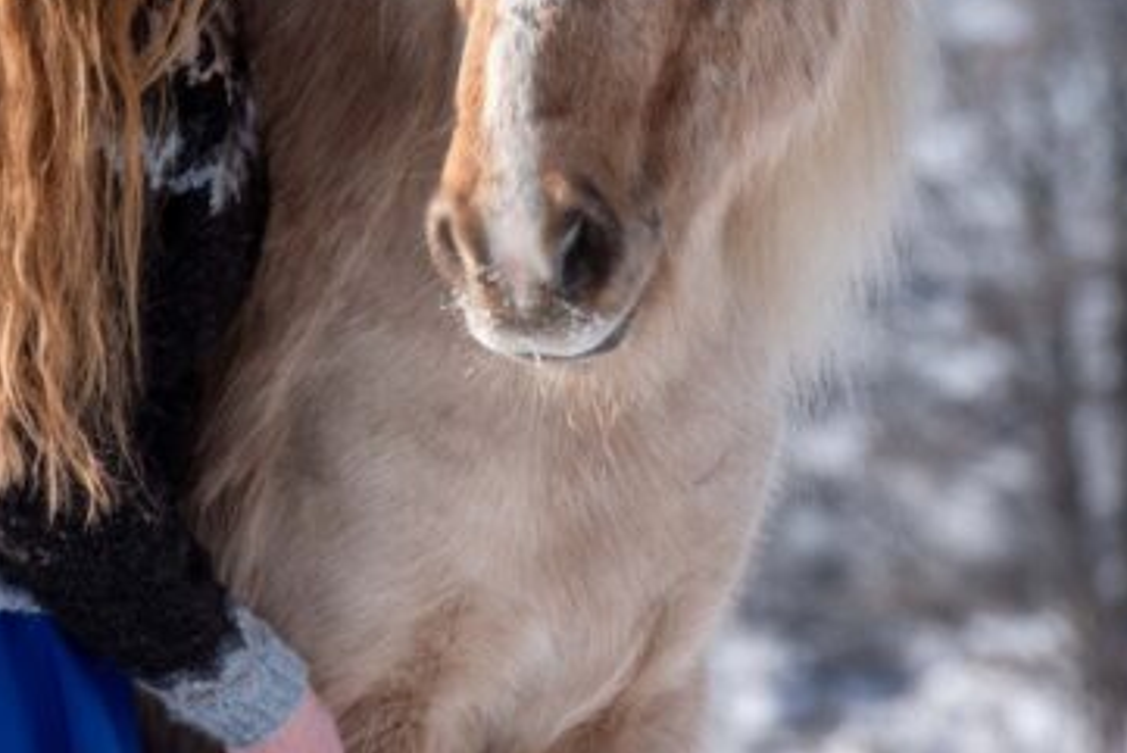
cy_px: -42
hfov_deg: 4.8
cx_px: 465
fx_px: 13309
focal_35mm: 425
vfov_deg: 3.2
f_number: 6.3
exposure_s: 1/2500
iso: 500
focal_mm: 200
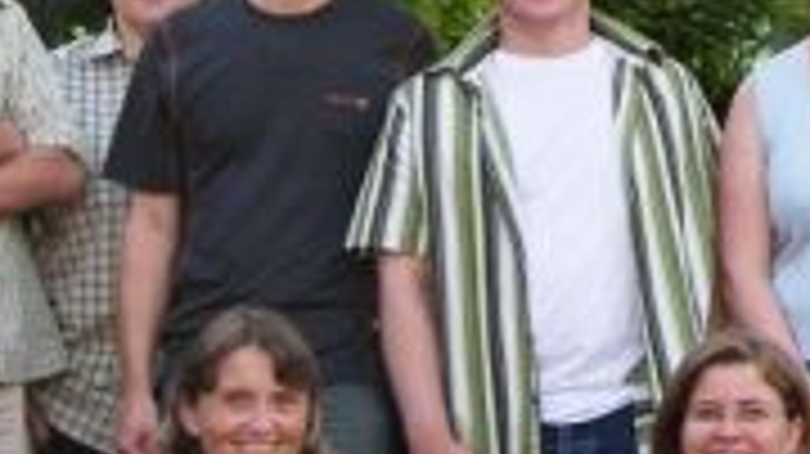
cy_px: 63
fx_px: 4078
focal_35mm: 190
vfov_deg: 6.4
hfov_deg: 11.1
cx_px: 950
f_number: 3.6
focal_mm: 10.2
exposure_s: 1/60
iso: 50
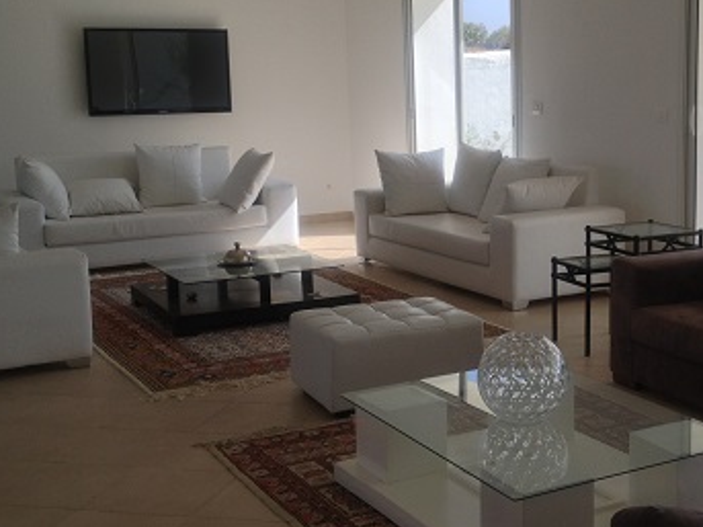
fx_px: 1218
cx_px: 512
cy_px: 243
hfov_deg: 31.7
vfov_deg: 24.4
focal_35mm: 60
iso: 50
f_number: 2.4
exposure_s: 1/480
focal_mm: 4.28
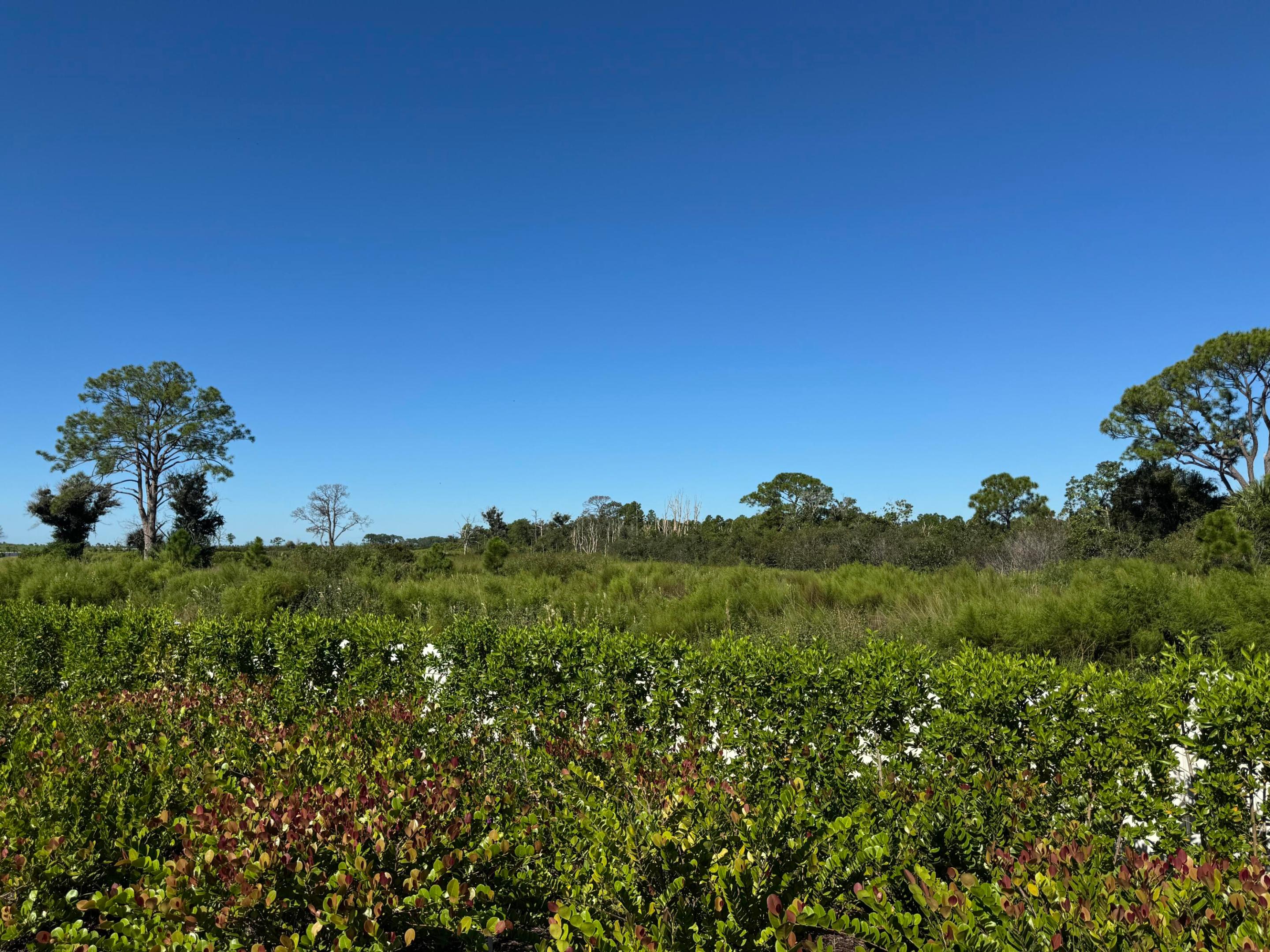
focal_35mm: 24
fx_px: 881
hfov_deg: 71.6
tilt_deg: +3.9
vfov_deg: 56.8
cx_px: 635
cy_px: 476
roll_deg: +0.3
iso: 80
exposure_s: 1/5814
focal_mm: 6.76
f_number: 1.78
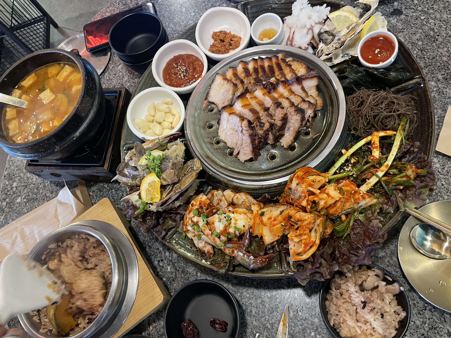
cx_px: 226
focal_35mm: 26
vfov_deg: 53.1
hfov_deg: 67.3
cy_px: 169
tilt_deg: -64.5
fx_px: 339
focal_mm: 4.2
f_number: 1.6
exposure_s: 1/60
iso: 400
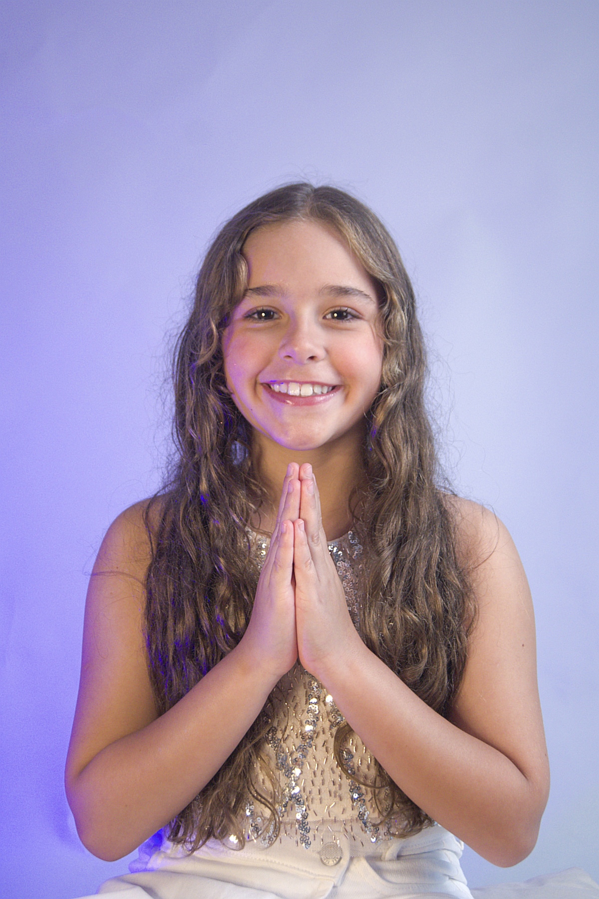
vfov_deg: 37.9
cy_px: 450
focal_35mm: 52
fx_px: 1310
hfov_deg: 25.8
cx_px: 300
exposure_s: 1/60
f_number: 4.8
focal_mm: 35
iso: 320
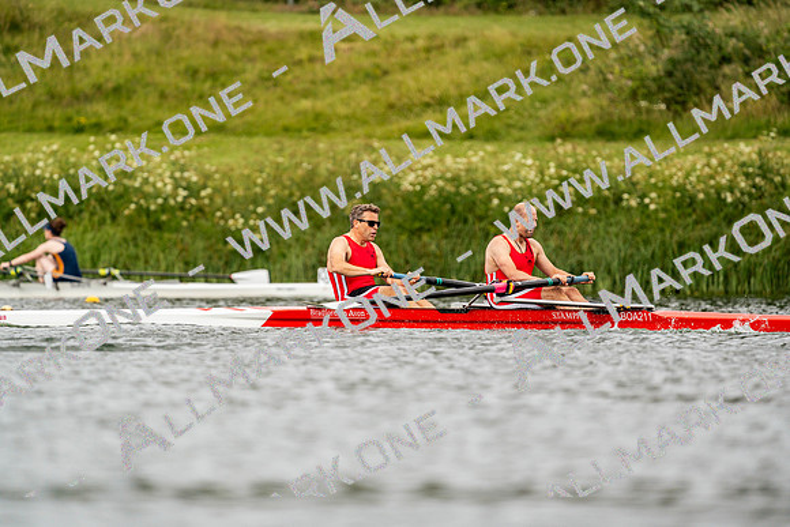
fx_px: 13169
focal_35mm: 600
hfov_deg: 3.4
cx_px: 395
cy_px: 264
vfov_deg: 2.3
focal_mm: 600
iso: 400
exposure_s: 1/2000
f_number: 6.3
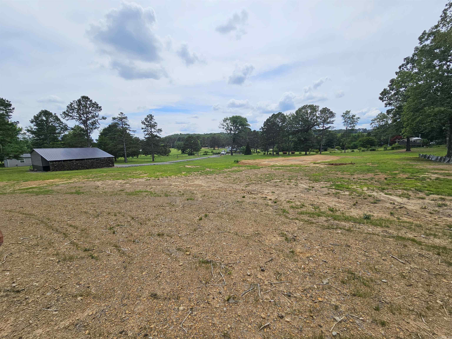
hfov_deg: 106.2
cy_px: 170
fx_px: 170
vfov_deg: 89.9
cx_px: 226
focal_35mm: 13
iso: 50
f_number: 2.2
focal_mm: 2.2
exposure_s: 1/3747
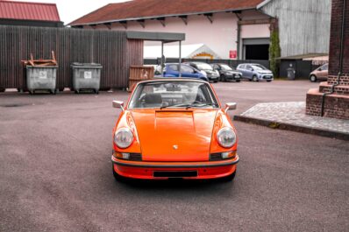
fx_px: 484
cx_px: 174
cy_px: 116
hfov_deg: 39.6
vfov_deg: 27.0
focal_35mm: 50
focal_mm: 50
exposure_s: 1/640
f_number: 3.2
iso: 100
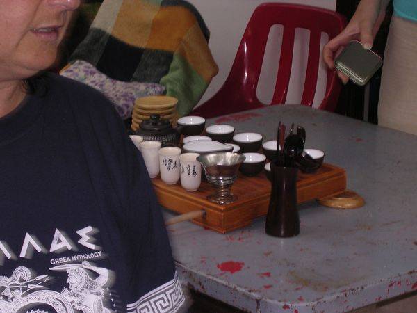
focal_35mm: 115
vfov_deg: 12.9
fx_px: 1385
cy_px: 156
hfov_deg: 17.1
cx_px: 208
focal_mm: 17.4
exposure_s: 1/60.1
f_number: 4.9
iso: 157
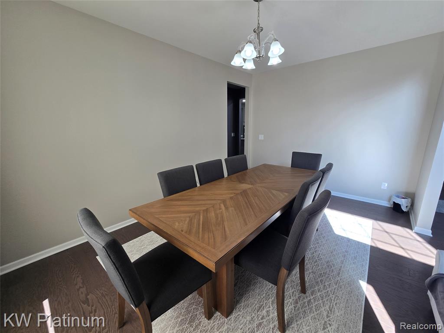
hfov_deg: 106.2
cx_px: 222
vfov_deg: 89.9
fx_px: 167
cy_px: 166
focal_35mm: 13
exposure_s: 1/120
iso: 64
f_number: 2.2
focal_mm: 2.2
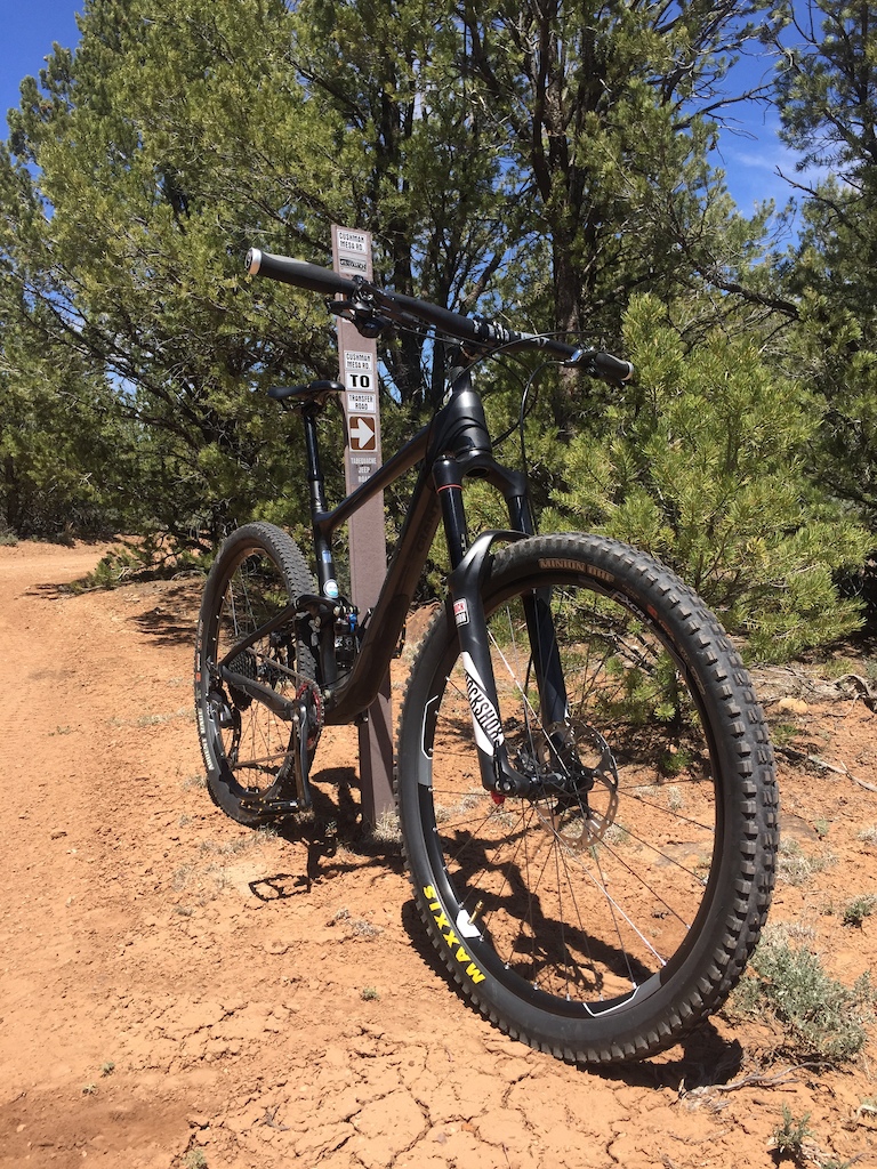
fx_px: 980
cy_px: 584
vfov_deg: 61.7
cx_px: 438
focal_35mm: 29
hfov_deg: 48.2
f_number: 2.2
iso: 32
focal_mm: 4.15
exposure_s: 1/1412
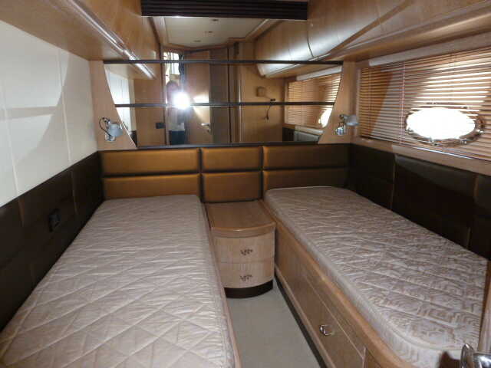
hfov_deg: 71.6
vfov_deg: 56.8
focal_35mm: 24
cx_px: 246
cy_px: 184
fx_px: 340
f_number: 3.3
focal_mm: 4.3
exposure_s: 1/60
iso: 250
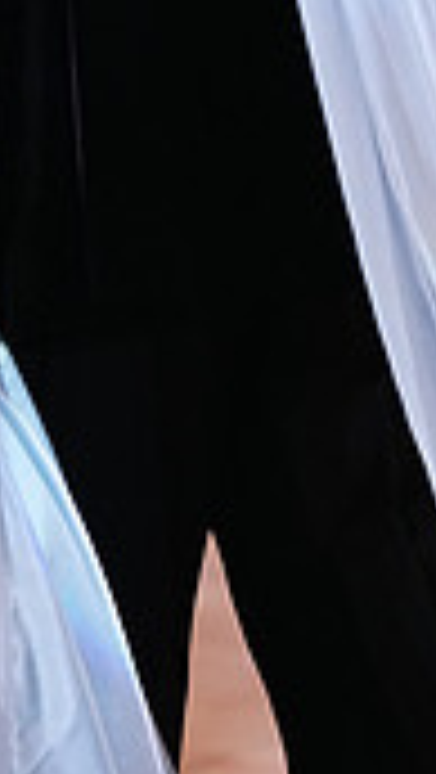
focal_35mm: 705
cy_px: -284
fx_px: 14461
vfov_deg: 3.1
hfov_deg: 1.7
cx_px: 133
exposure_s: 1/640
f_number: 2.8
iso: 2500
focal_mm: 200
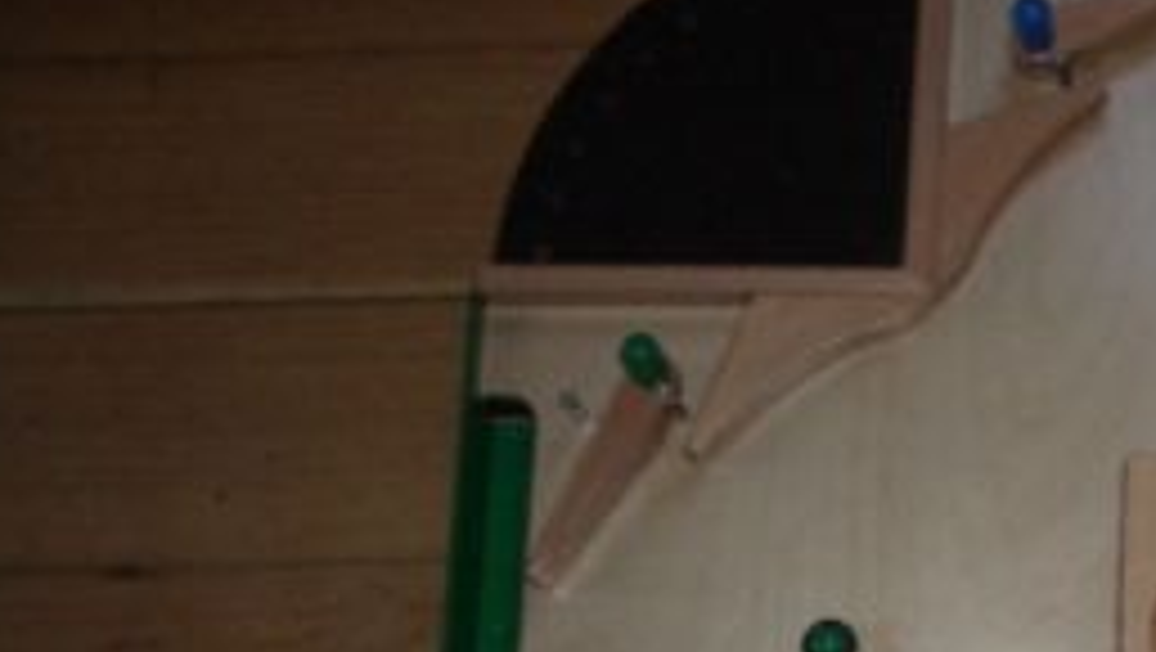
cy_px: 773
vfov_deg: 13.3
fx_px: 2730
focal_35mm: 89
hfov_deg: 22.3
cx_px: 1327
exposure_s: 1/60
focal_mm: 5.8
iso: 200
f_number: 2.6
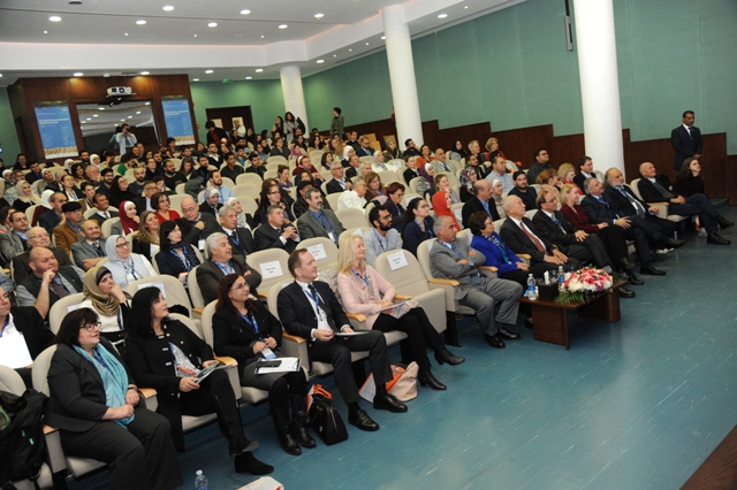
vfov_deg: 46.4
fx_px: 573
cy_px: 245
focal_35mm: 28
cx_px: 368
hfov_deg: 65.5
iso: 800
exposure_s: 1/125
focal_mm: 28
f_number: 4
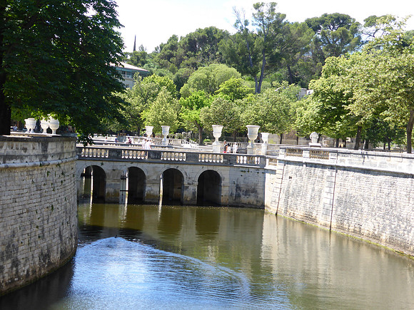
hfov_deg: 28.2
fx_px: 825
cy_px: 155
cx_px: 207
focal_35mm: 69
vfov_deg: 21.3
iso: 100
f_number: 4.9
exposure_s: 1/200
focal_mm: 11.7
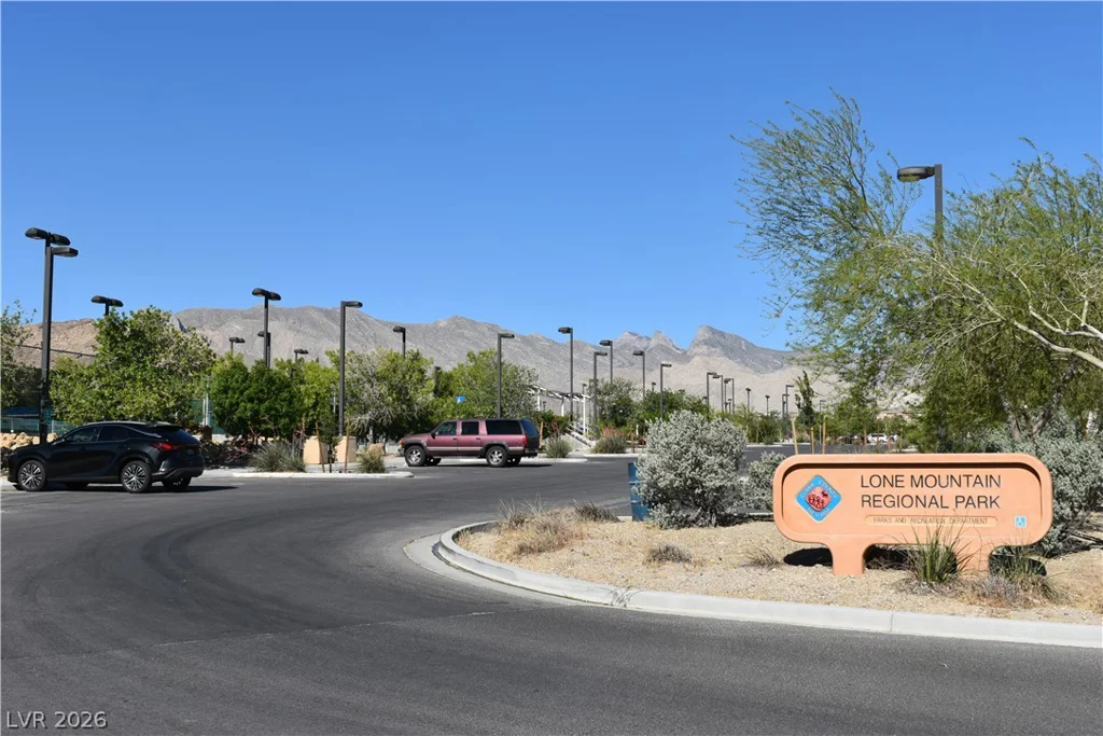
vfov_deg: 30.9
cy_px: 368
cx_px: 552
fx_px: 1333
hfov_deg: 45.0
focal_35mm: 44
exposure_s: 1/500
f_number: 11
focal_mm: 29
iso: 200
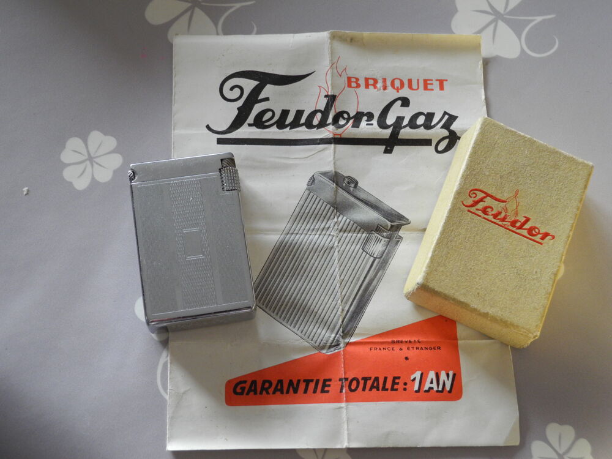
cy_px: 230
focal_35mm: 50
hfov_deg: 38.2
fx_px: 884
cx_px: 306
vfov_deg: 29.1
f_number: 3.5
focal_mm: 10.7
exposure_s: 1/30
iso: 386
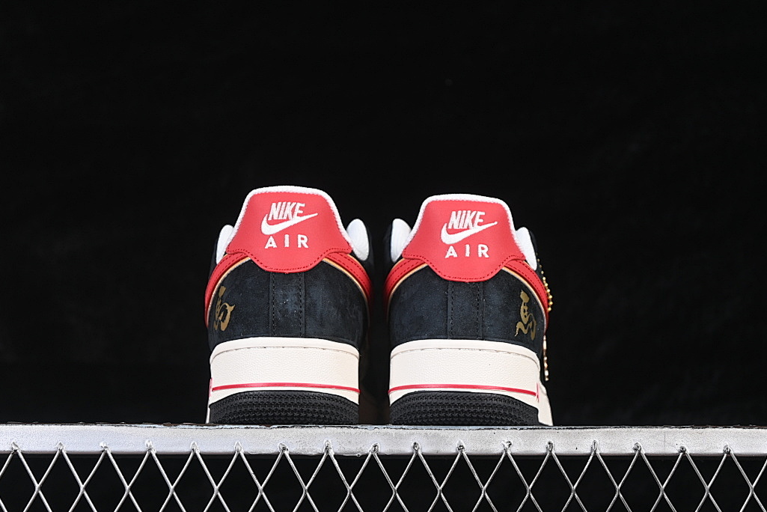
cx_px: 386
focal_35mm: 79
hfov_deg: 25.7
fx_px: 1684
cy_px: 257
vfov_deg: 17.3
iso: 160
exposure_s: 1/60
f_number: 6.3
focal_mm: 50
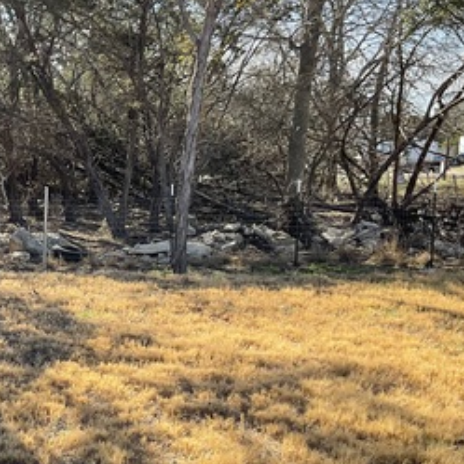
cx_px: -20
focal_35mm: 66
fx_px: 1001
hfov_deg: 24.7
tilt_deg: -6.1
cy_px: 257
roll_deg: -1.2
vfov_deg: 26.1
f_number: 1.8
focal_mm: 3
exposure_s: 1/442
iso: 16
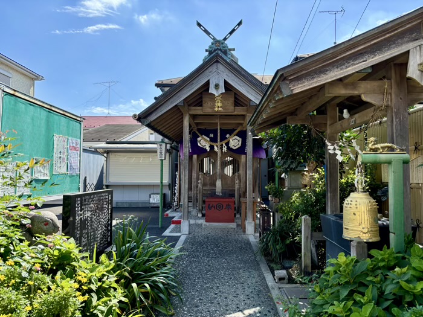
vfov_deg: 53.1
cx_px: 212
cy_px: 158
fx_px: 318
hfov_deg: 67.3
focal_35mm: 26
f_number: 1.6
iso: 50
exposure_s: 1/1381
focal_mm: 5.96
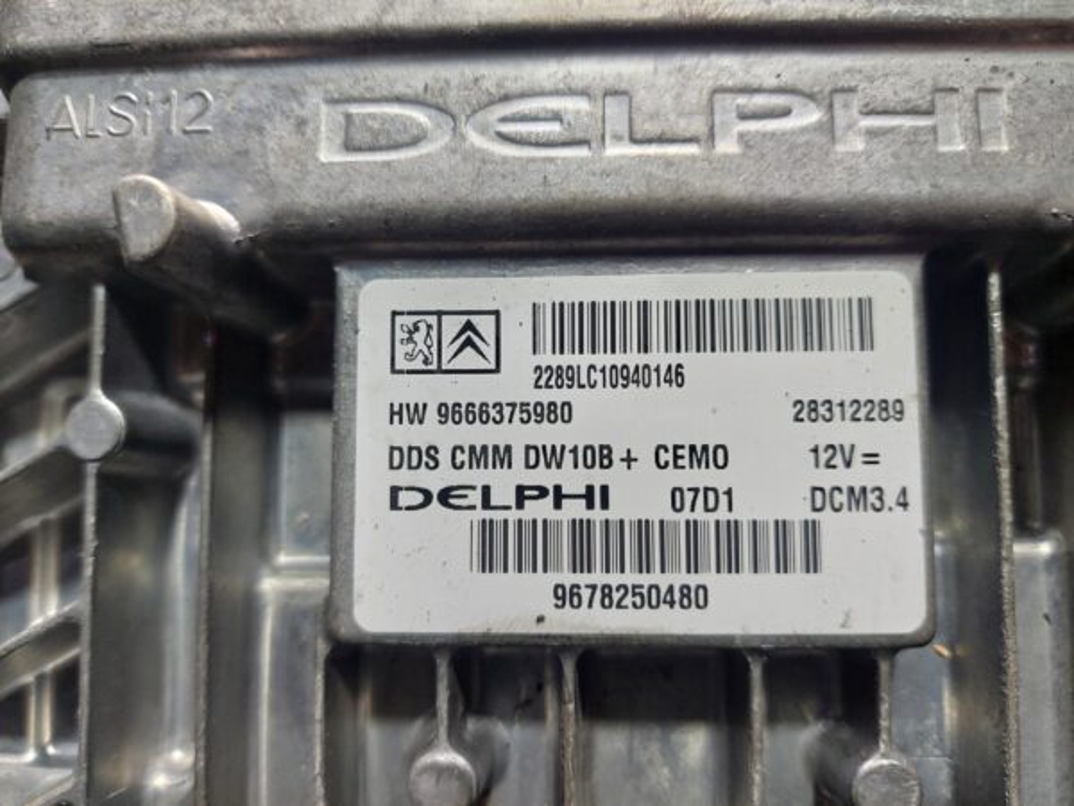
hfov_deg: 69.4
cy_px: 403
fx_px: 776
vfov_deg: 54.9
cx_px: 537
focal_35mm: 25
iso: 64
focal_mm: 5.23
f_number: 1.8
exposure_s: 1/50
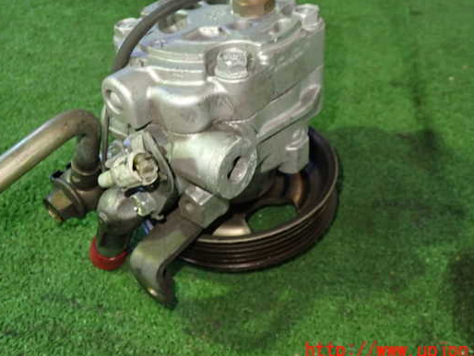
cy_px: 155
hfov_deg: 52.6
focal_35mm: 35
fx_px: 479
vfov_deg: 40.7
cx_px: 237
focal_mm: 5.4
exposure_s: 1/30
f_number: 2.3
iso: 500
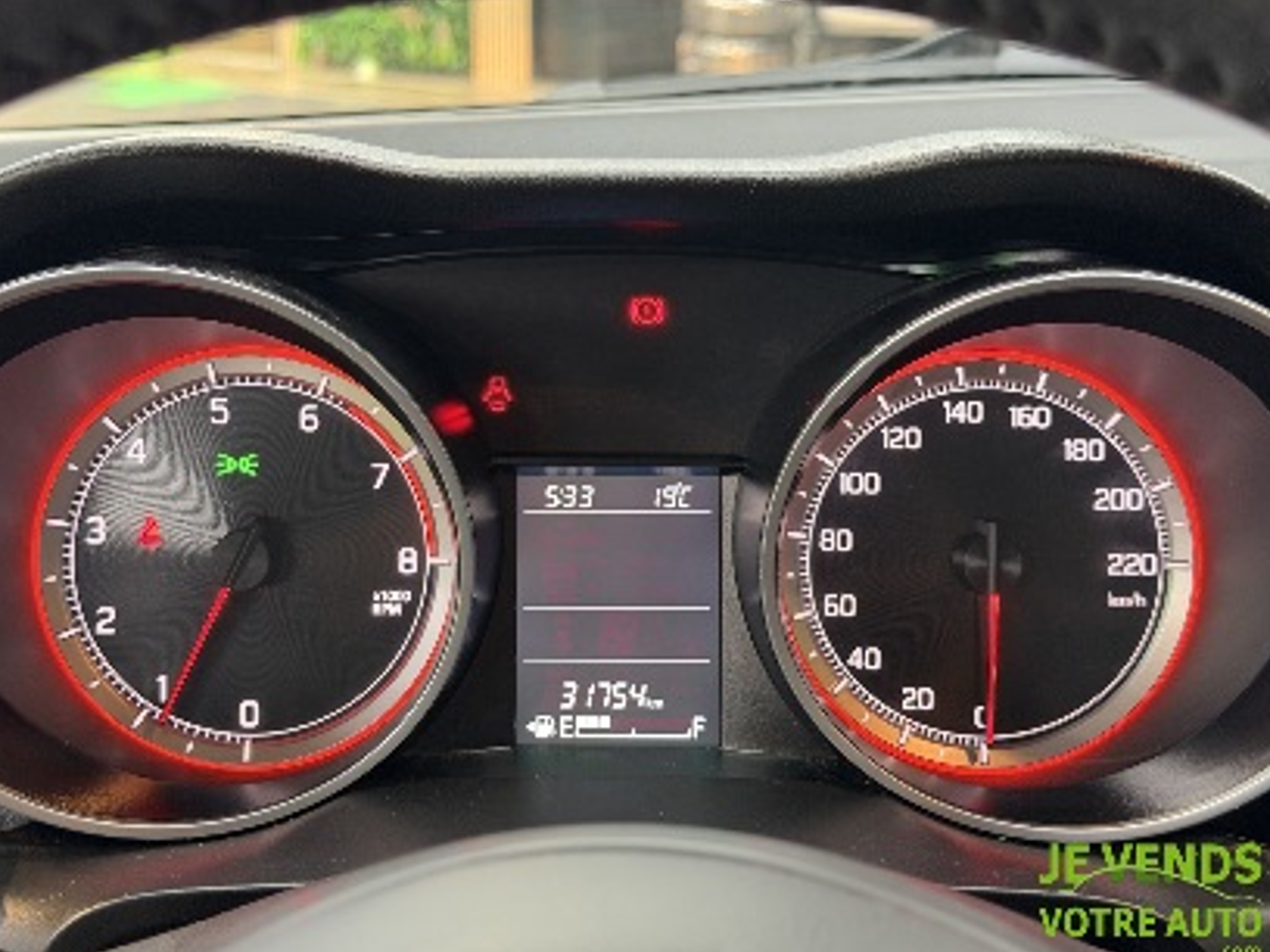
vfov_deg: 29.7
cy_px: 476
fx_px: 1798
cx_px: 632
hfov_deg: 38.9
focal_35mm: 49
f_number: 1.78
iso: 500
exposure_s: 1/36
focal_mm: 6.76
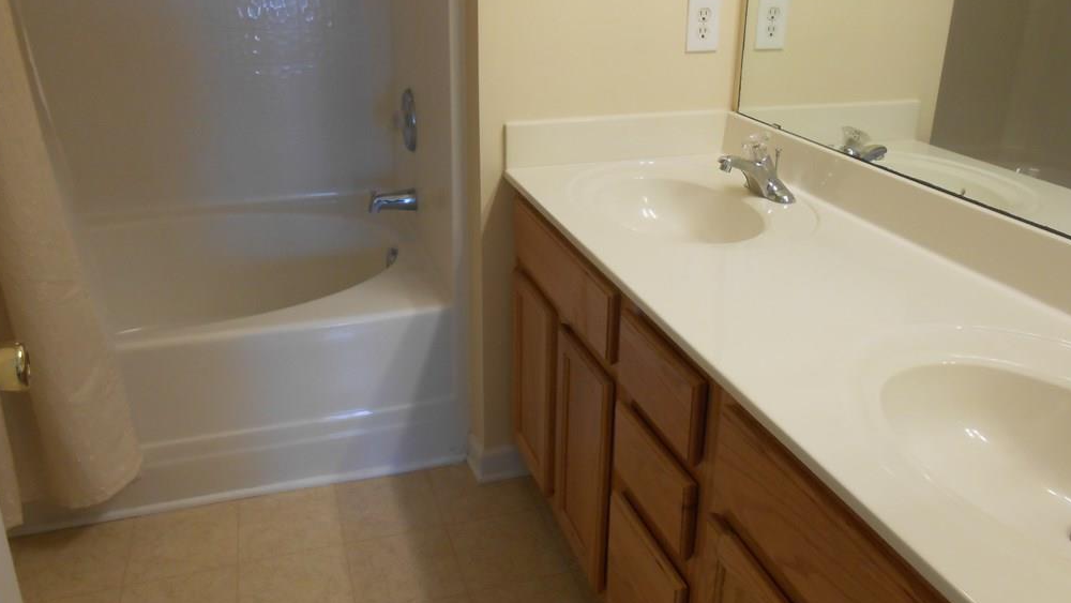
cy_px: 247
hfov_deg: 66.1
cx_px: 536
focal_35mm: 29
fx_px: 824
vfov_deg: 40.1
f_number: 3.5
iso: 160
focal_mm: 4.6
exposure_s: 1/30
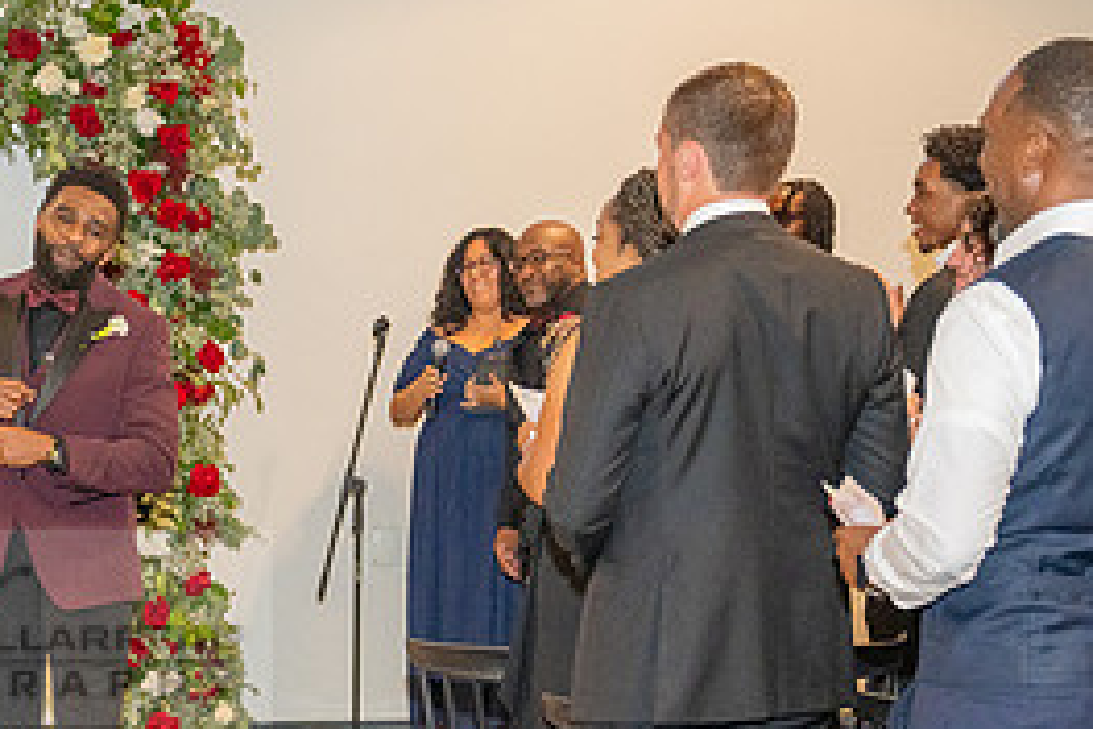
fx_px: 2945
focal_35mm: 97
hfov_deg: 19.9
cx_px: -186
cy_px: 746
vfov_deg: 13.9
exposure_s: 1/200
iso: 1250
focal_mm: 38
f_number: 3.5
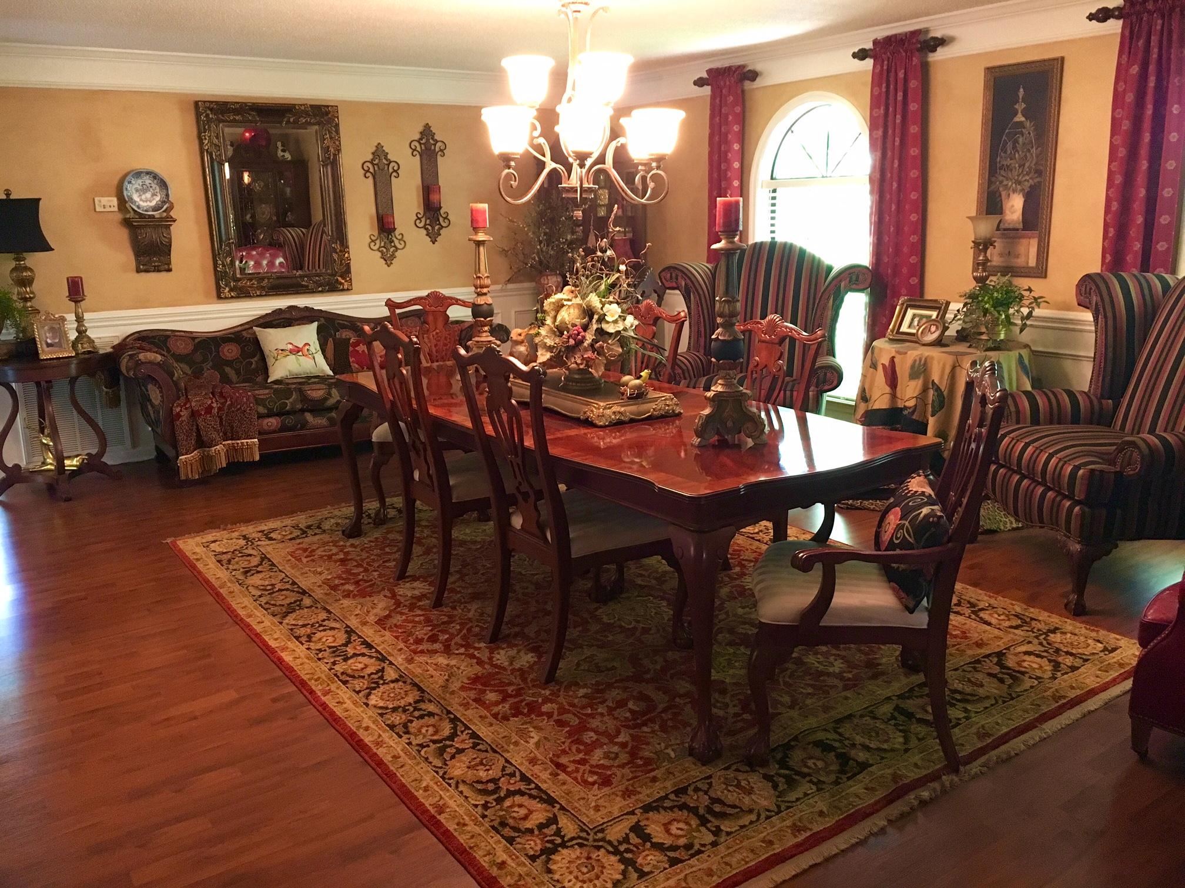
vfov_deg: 48.2
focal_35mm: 29
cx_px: 592
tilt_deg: -13.7
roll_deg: +0.7
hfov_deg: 61.7
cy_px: 444
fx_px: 993
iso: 200
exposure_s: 1/30
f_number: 2.2
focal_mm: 4.15
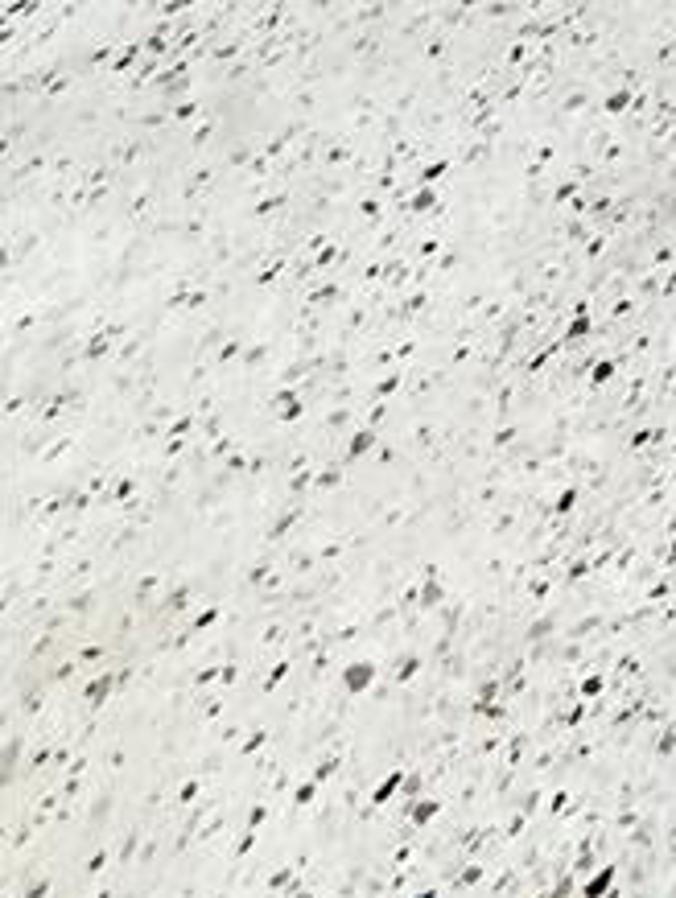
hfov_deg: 12.4
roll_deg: -1.0
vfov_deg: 13.2
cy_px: -1516
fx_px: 2001
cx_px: 1847
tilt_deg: -12.3
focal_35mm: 77
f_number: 2.2
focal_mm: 2.22
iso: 100
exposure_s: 1/120
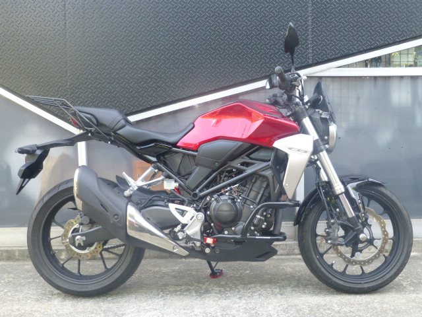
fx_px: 414
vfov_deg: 41.8
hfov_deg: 54.0
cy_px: 158
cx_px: 211
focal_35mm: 34
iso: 200
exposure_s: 1/60
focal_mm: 6.1
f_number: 3.7
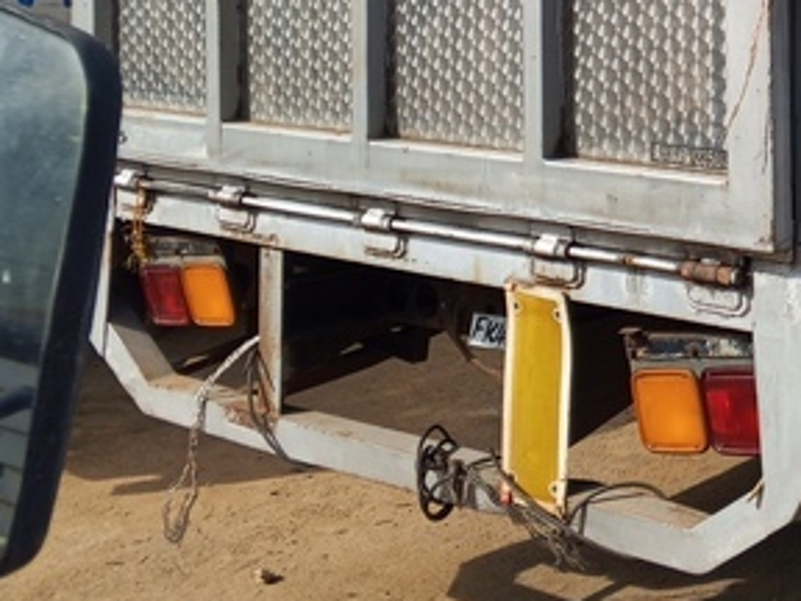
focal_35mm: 64
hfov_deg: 27.8
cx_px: 868
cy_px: -214
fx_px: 1481
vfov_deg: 20.6
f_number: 1.6
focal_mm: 4.09
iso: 100
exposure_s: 1/513
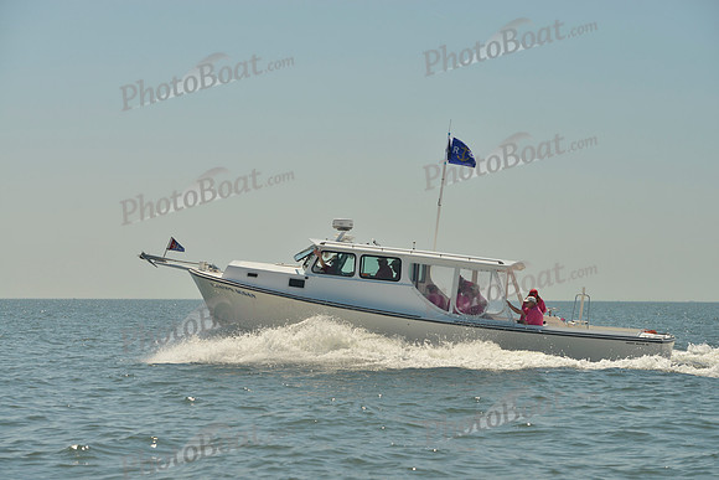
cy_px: 240
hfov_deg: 20.8
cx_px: 360
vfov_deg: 14.0
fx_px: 1958
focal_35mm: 98
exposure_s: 1/800
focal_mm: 98
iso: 200
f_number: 8
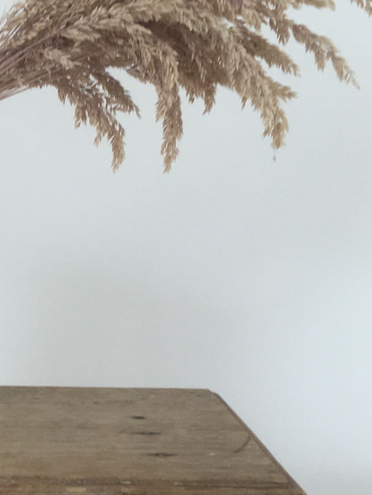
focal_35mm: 88
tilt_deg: -5.3
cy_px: 251
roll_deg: +0.3
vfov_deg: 22.3
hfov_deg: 15.8
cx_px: -136
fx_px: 1261
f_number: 2.2
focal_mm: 4.15
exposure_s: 1/100
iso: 40
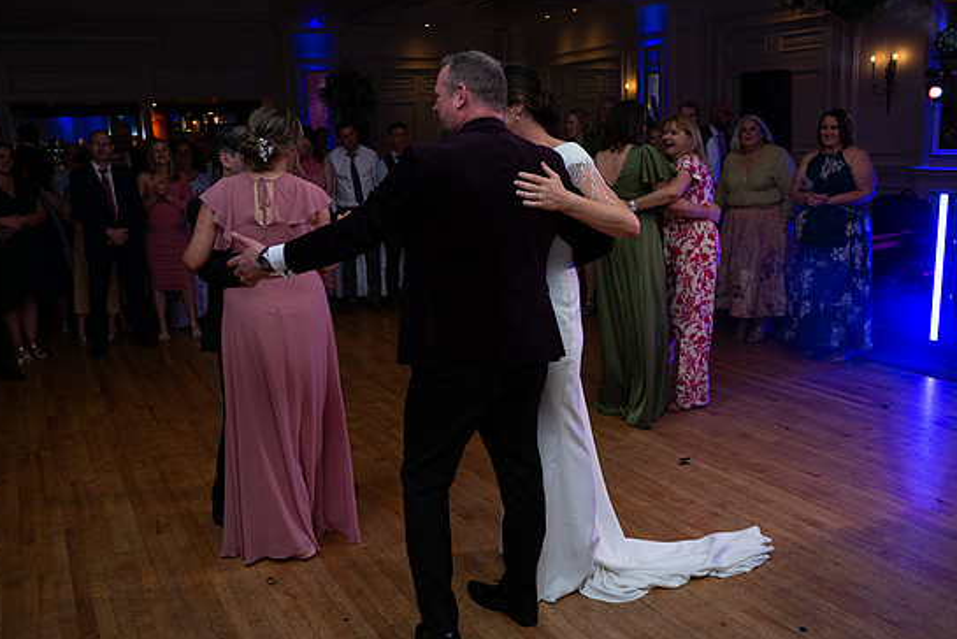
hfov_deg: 57.2
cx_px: 483
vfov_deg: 40.0
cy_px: 306
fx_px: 878
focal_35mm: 33
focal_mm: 31
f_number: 3.5
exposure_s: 1/160
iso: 640
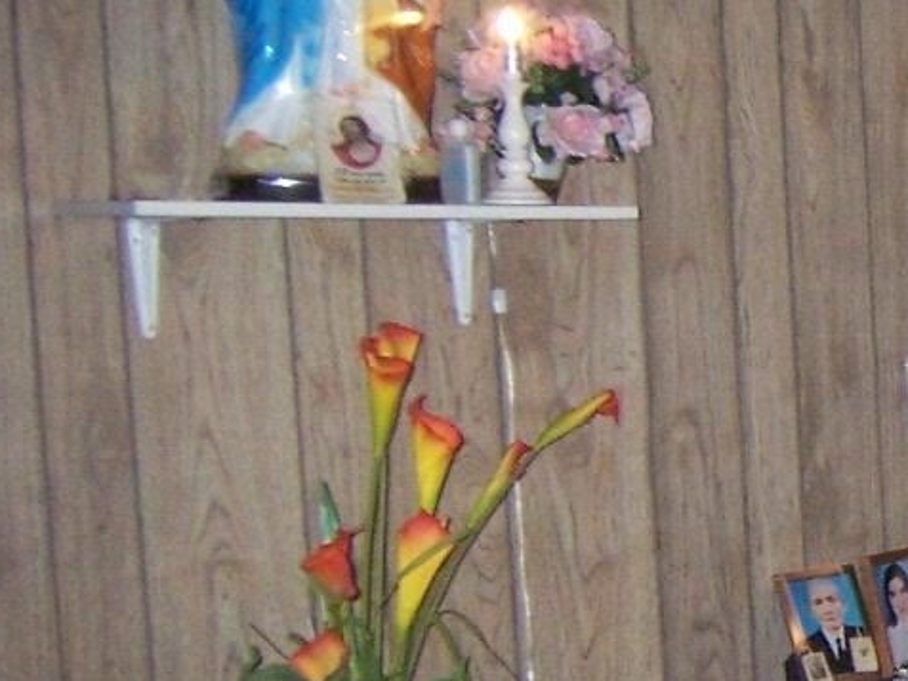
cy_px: 469
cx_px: 1396
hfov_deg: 21.4
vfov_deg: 19.6
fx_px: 1967
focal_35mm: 75
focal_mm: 3.8
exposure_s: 1/30
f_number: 2.8
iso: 200
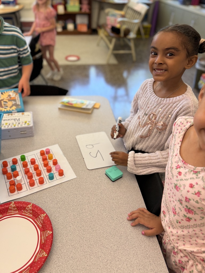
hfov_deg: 56.8
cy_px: 136
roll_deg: -2.2
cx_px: 102
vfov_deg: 71.6
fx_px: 190
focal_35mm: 24
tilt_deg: -34.9
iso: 125
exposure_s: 1/60
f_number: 1.78
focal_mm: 6.76
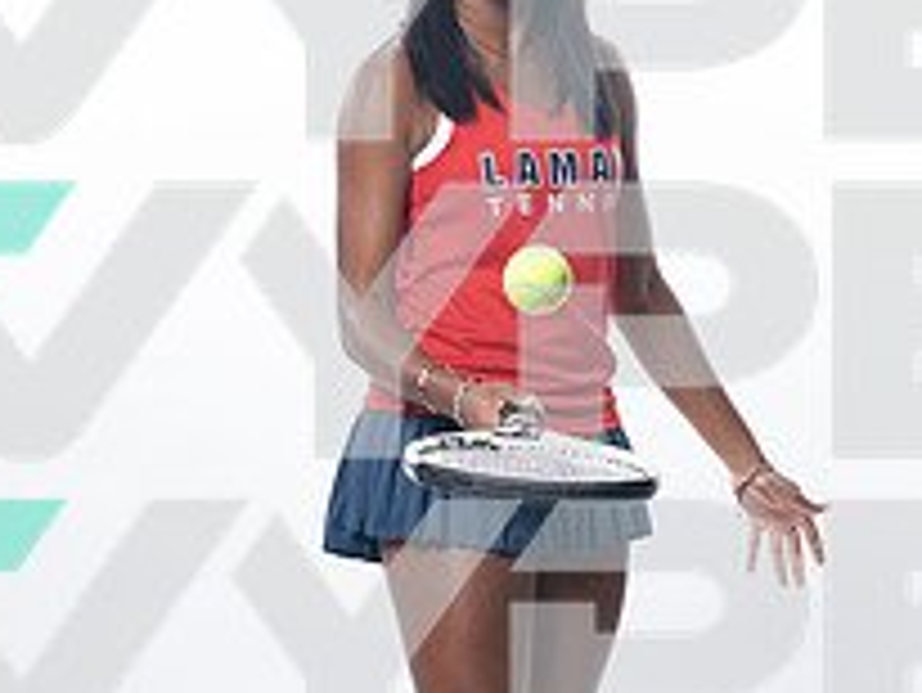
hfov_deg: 11.7
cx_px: 468
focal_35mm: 169
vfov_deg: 8.8
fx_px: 4504
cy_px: 324
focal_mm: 80
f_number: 5.6
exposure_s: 1/250
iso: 200
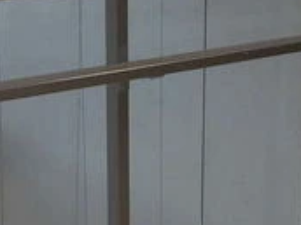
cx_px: 164
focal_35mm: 170
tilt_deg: -10.2
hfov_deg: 11.6
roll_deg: +0.5
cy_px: 176
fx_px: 1478
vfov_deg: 8.7
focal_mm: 4.15
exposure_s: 1/100
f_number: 2.2
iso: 40
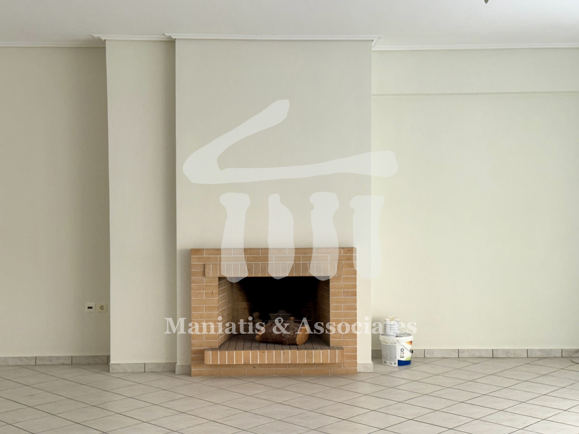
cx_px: 290
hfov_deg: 39.7
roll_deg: +0.2
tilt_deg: -1.0
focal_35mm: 48
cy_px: 217
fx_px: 803
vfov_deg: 30.3
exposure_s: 1/101
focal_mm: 6.76
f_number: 1.78
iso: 200
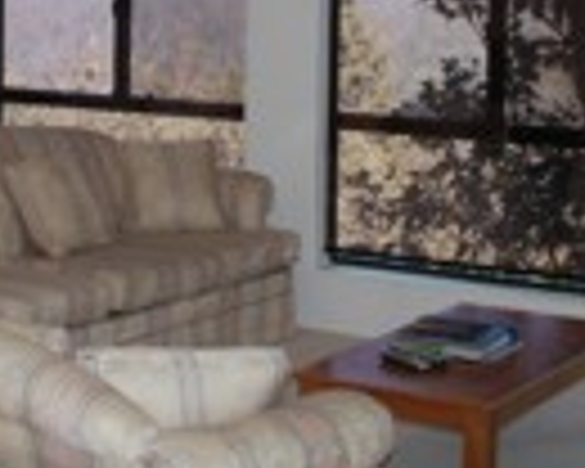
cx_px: 164
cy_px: 25
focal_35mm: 92
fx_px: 1593
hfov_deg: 20.7
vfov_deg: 16.4
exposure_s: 1/60
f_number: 3.8
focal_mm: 22
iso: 200
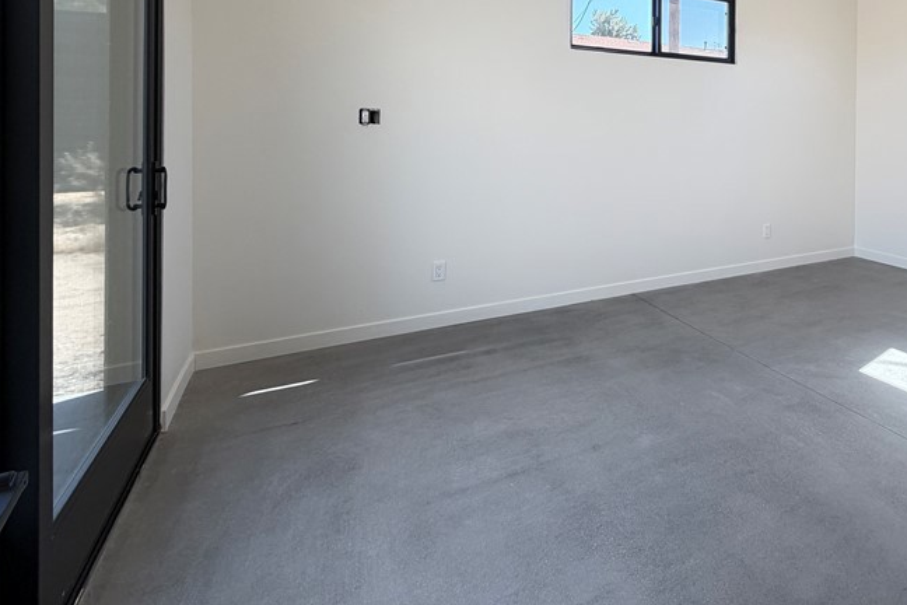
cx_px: 703
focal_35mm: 23
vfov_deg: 52.1
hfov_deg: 69.9
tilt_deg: -0.8
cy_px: 134
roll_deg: +0.2
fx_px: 579
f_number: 2.2
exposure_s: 1/120
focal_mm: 2.22
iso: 160
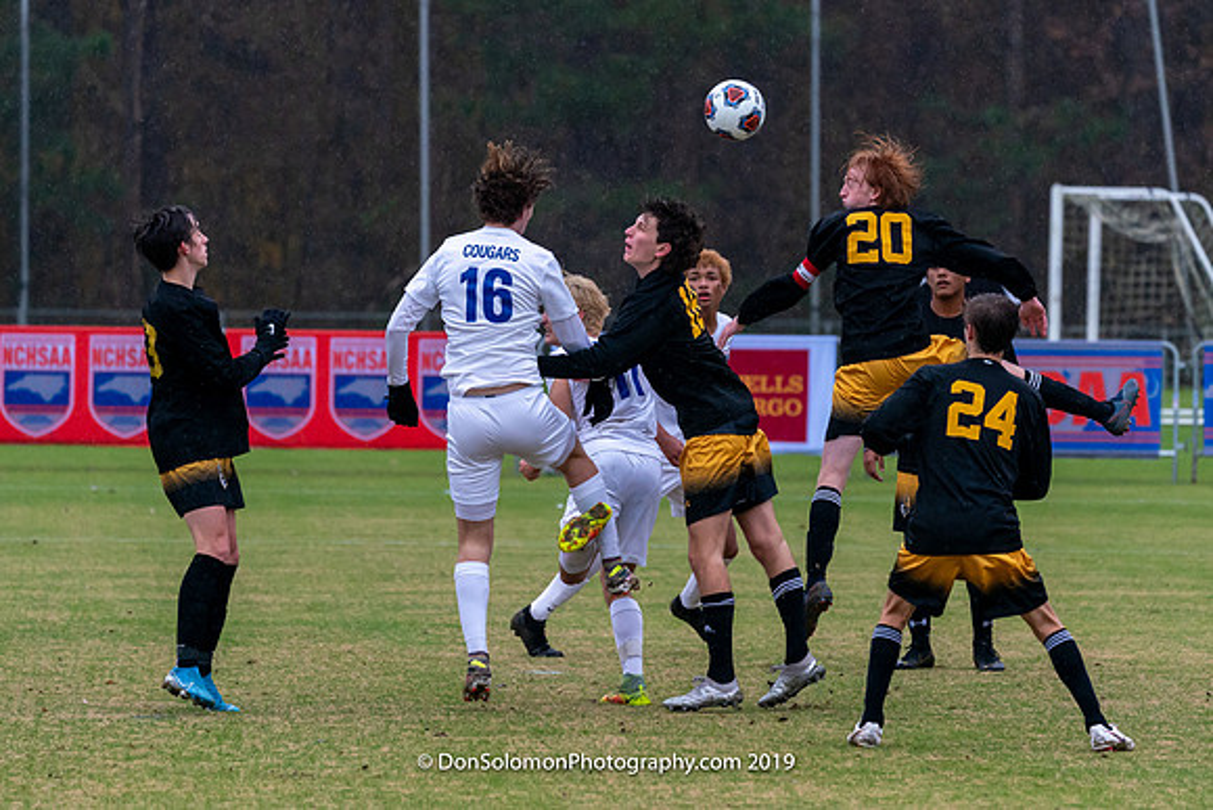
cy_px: 490
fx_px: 10561
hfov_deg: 6.6
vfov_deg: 4.4
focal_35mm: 313
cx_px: 683
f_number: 5.6
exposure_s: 1/1000
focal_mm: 241
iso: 2500
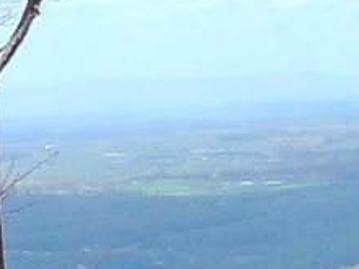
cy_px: 192
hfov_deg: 41.4
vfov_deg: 34.6
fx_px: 425
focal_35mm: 41
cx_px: 336
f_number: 1.8
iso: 100
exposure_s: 1/664
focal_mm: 3.37
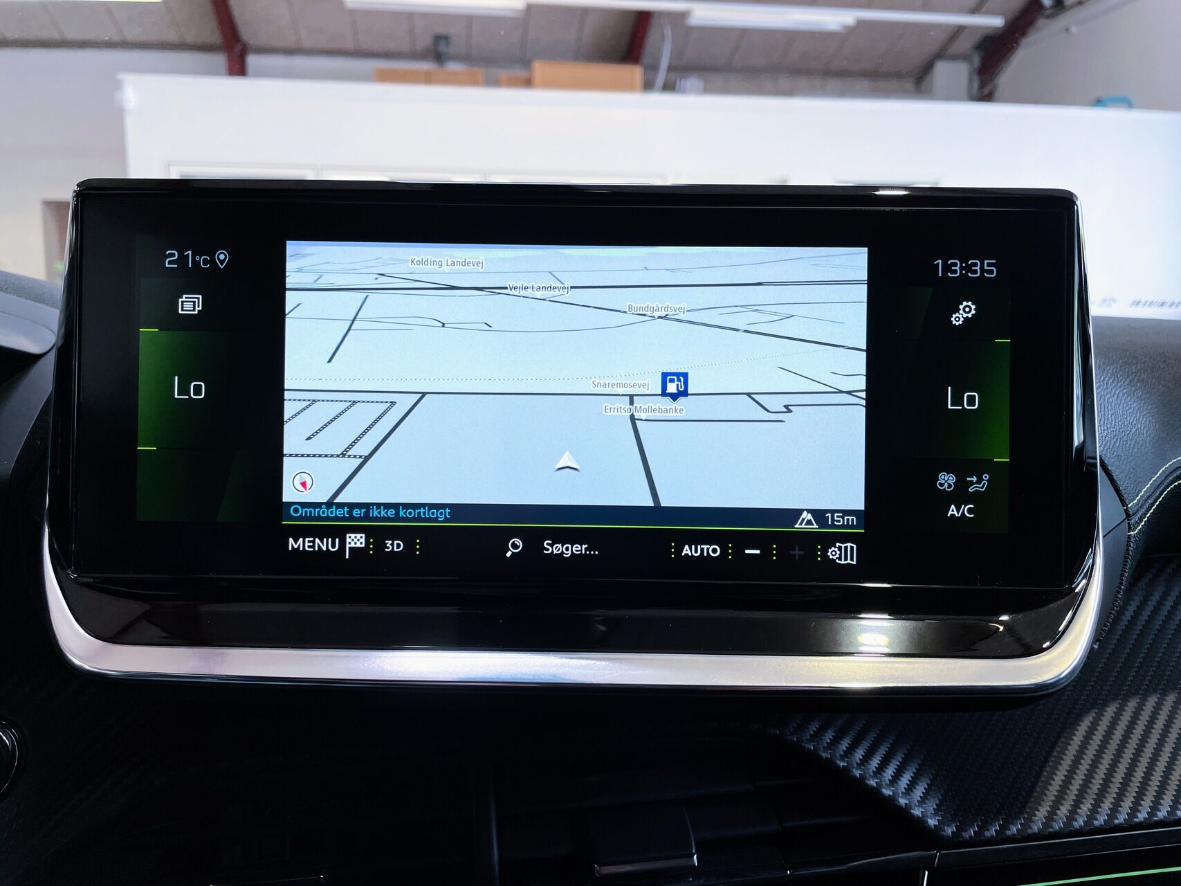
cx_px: 590
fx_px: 887
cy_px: 443
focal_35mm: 26
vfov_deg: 53.1
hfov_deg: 67.3
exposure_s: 1/100
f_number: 1.6
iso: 40
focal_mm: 4.2
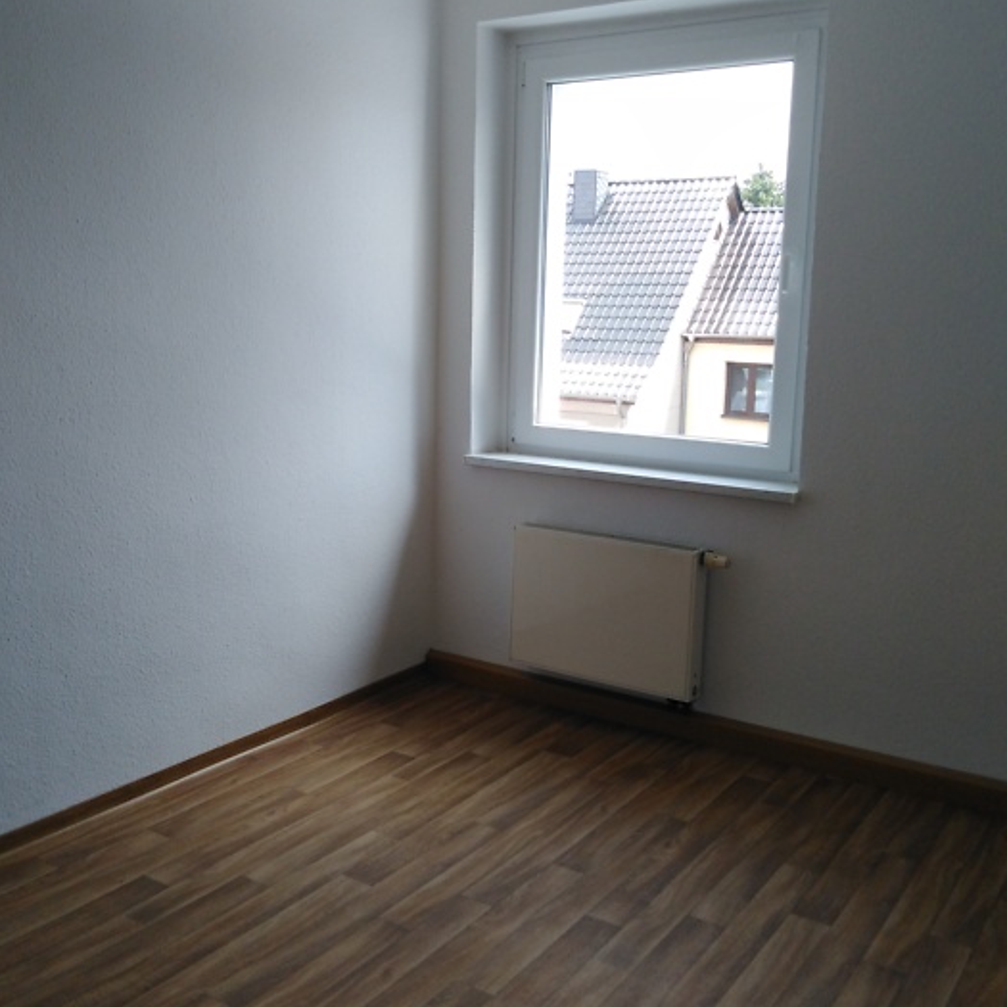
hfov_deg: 47.2
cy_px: 470
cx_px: 483
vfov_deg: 47.2
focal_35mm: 35
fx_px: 1152
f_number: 2.2
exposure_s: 1/105
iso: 100
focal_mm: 3.46
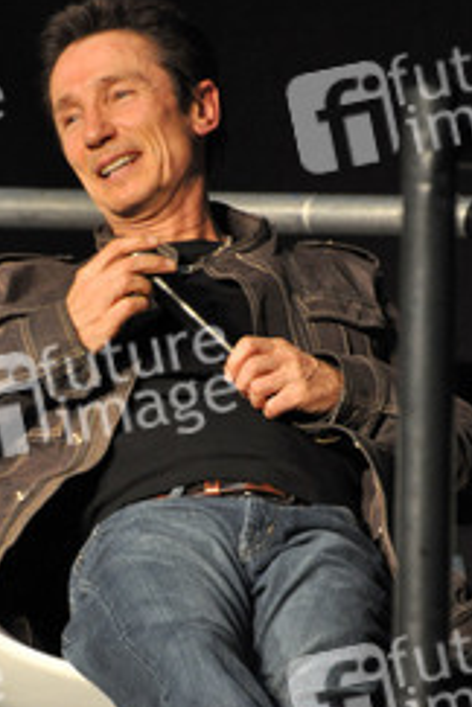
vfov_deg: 2.8
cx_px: 173
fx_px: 14552
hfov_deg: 1.9
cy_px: 541
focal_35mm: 740
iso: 1600
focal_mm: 300
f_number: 6.3
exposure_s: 1/125
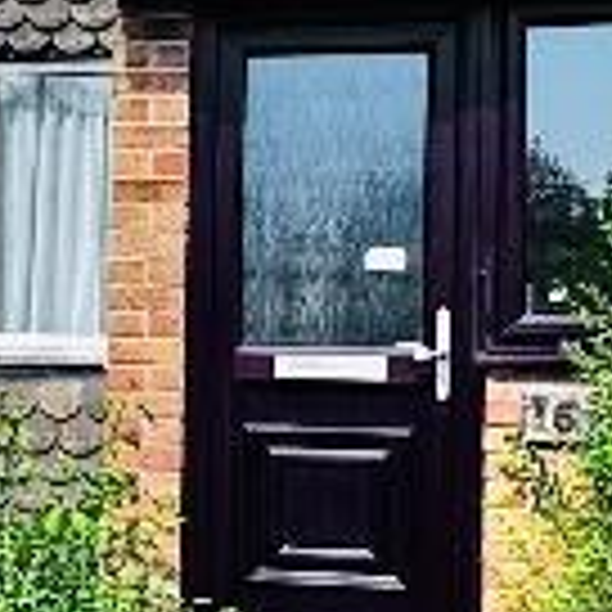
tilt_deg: +2.2
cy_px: 310
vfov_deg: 18.7
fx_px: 1860
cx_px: -346
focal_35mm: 93
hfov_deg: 16.7
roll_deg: -1.6
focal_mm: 2.22
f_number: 2.2
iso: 40
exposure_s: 1/1370
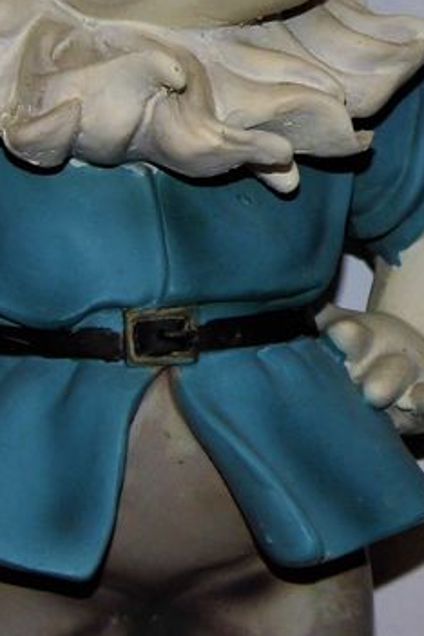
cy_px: 31
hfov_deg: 7.8
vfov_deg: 11.8
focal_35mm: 172
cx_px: 612
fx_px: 3038
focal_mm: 10.4
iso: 100
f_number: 3.9
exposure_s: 1/60
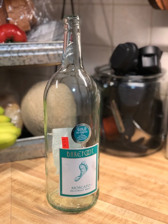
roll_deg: +0.2
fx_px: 369
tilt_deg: -17.3
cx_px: 84
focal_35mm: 57
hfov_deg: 25.7
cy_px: 112
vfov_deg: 33.8
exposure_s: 1/30
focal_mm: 6.6
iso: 200
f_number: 2.8
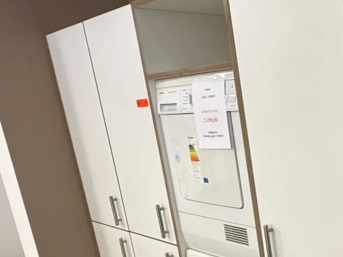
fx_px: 416
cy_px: 184
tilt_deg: -13.0
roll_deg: +4.0
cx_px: 332
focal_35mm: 42
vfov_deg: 33.8
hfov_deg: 40.1
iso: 160
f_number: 2.2
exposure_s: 1/50
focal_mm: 2.22
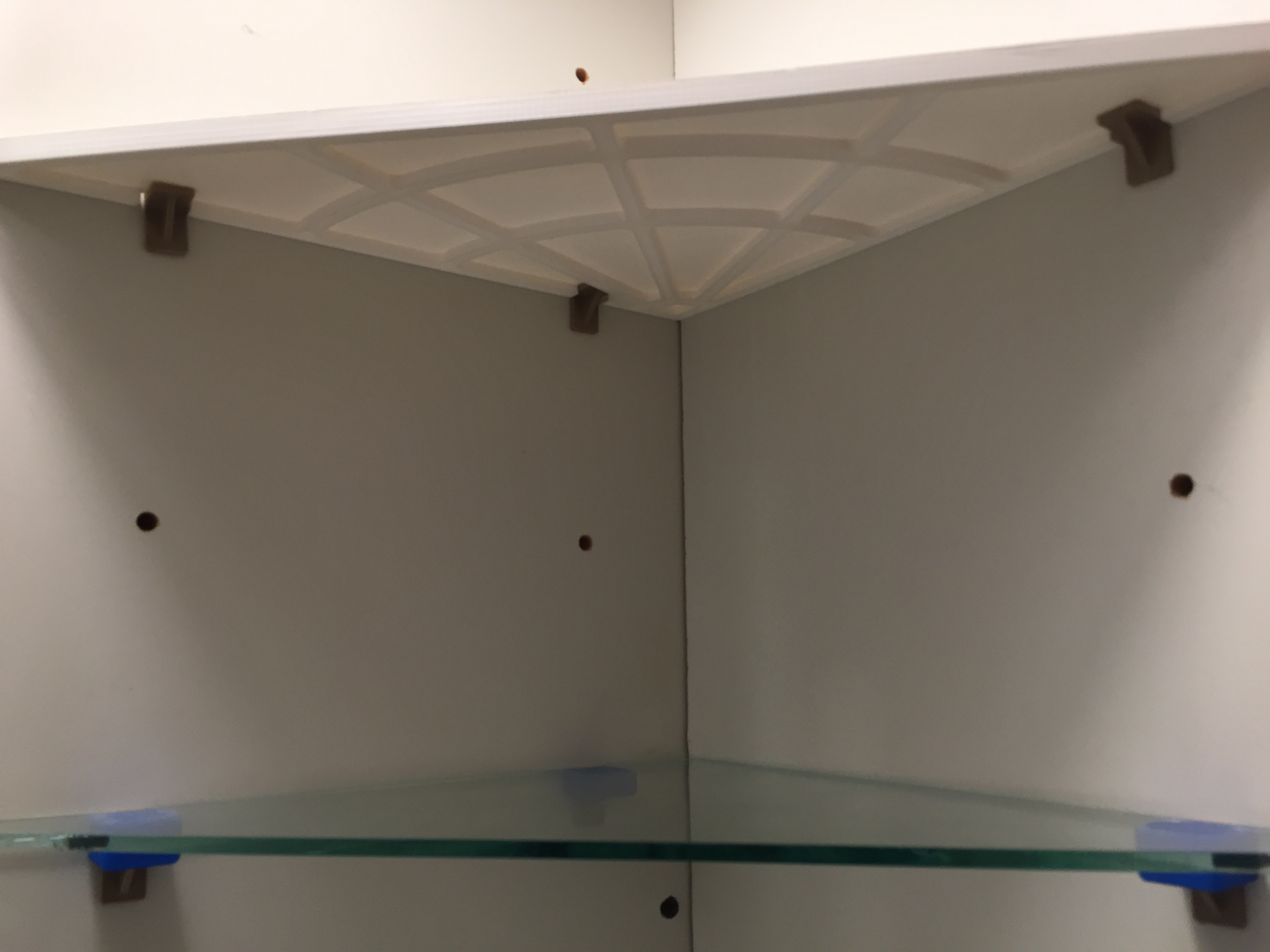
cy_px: 476
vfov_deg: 48.2
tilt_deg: +8.3
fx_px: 1064
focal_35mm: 29
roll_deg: +1.0
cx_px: 635
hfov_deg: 61.7
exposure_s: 1/30
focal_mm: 4.15
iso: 32
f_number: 2.2
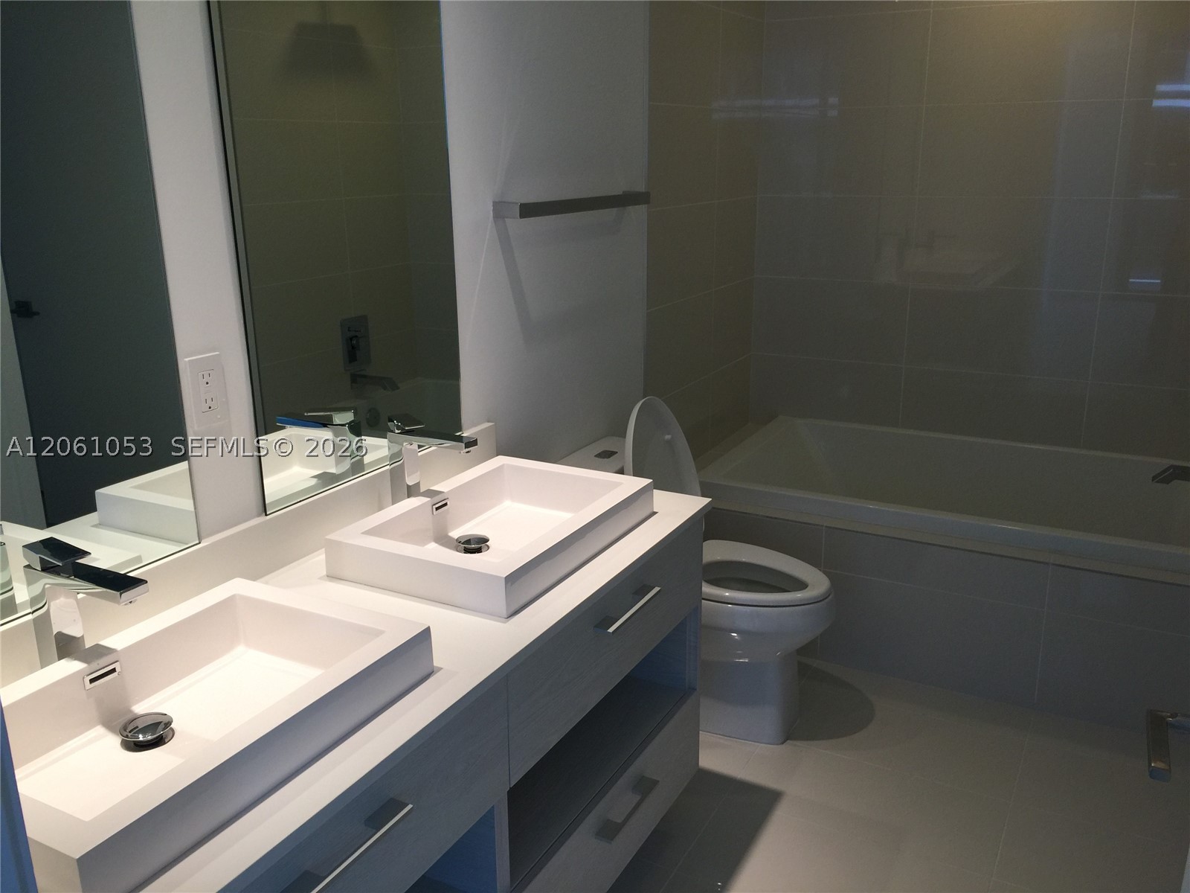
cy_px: 446
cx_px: 595
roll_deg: -0.8
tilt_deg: -16.1
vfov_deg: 48.2
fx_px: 997
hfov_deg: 61.7
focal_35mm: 29
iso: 40
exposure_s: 1/30
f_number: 2.2
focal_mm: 4.15
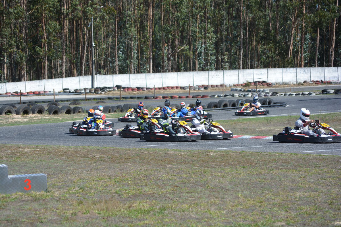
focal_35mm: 147
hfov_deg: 14.0
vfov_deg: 9.3
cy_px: 114
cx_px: 170
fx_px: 1392
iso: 400
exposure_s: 1/1600
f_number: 6.3
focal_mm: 98
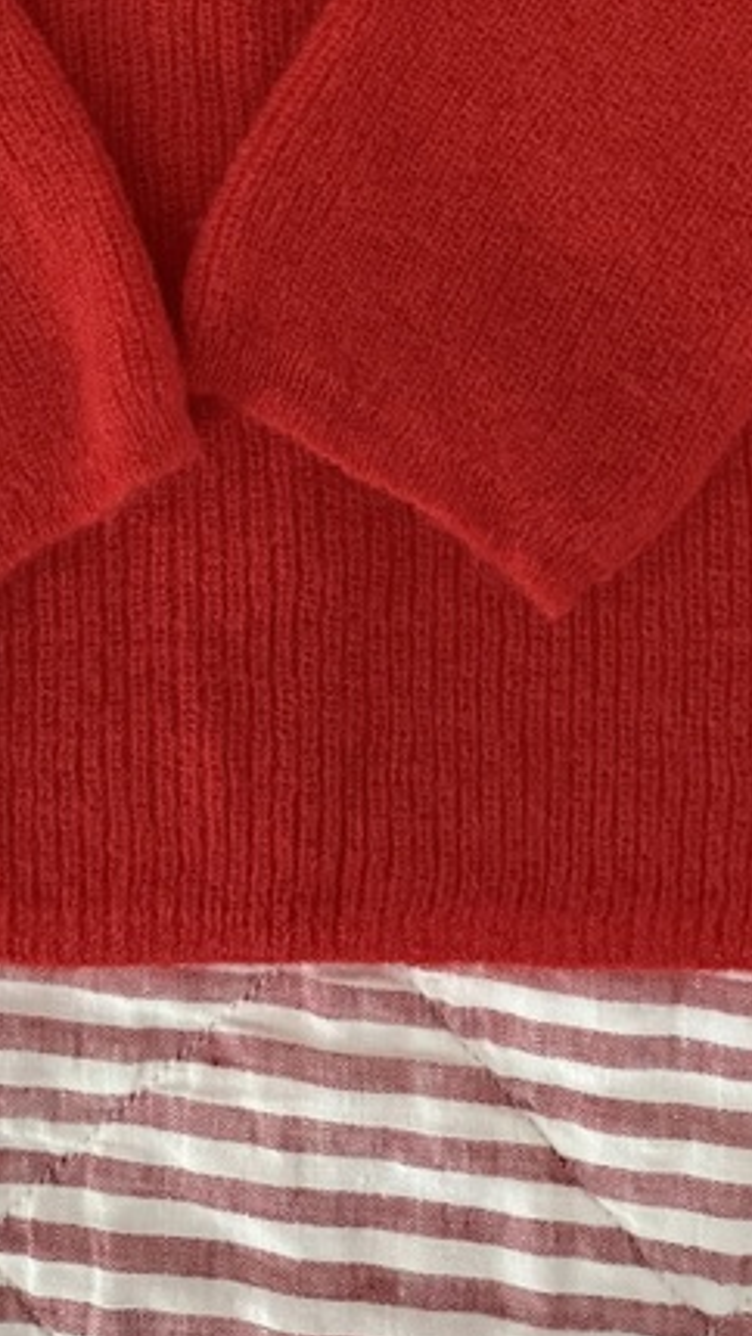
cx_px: 152
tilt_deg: -82.5
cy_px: -527
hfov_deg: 14.8
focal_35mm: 81
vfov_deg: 22.6
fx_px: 2870
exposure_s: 1/40
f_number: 1.78
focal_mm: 6.76
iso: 800
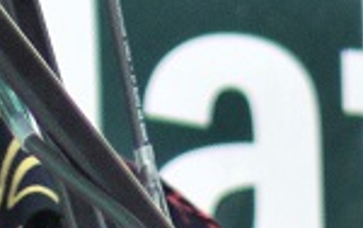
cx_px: -514
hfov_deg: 0.9
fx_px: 24147
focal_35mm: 2439
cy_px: -250
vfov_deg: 0.5
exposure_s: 1/100
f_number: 4
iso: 100
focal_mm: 72
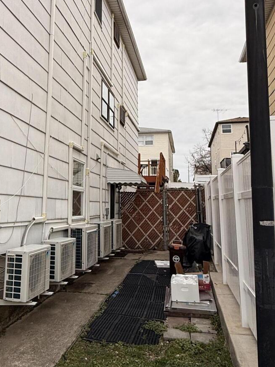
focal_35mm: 32
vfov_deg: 56.3
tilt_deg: +11.0
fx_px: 339
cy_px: 145
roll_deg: -0.9
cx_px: 87
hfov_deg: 43.4
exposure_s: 1/1497
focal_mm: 2.22
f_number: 2.2
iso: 50
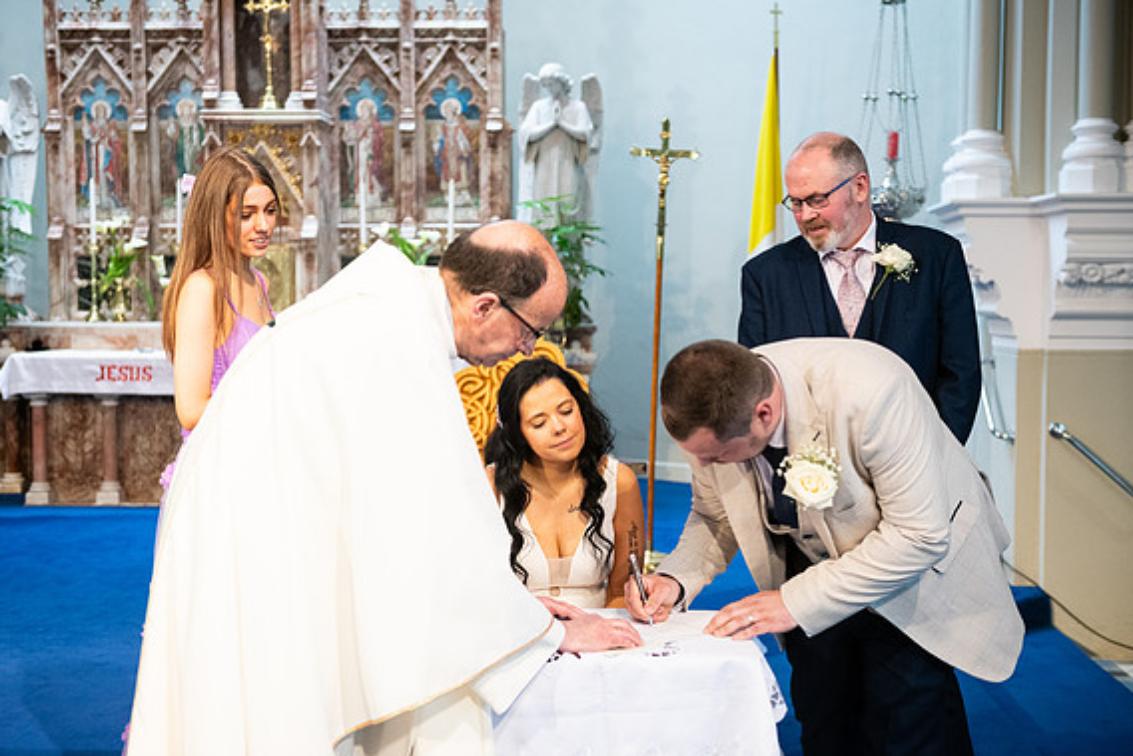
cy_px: 378
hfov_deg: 40.3
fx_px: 1542
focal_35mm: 49
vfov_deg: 27.5
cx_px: 561
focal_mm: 48
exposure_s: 1/160
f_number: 3.5
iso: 1000
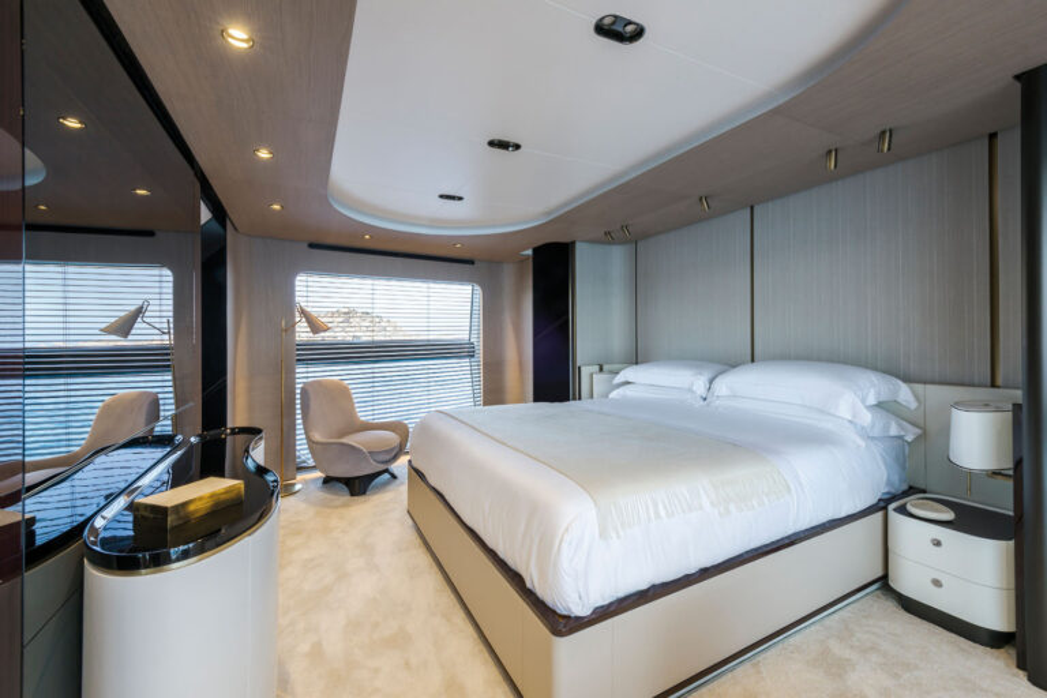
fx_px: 407
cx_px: 524
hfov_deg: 104.3
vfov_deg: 81.2
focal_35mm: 14
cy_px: 349
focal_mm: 14
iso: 100
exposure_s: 1/5
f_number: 14
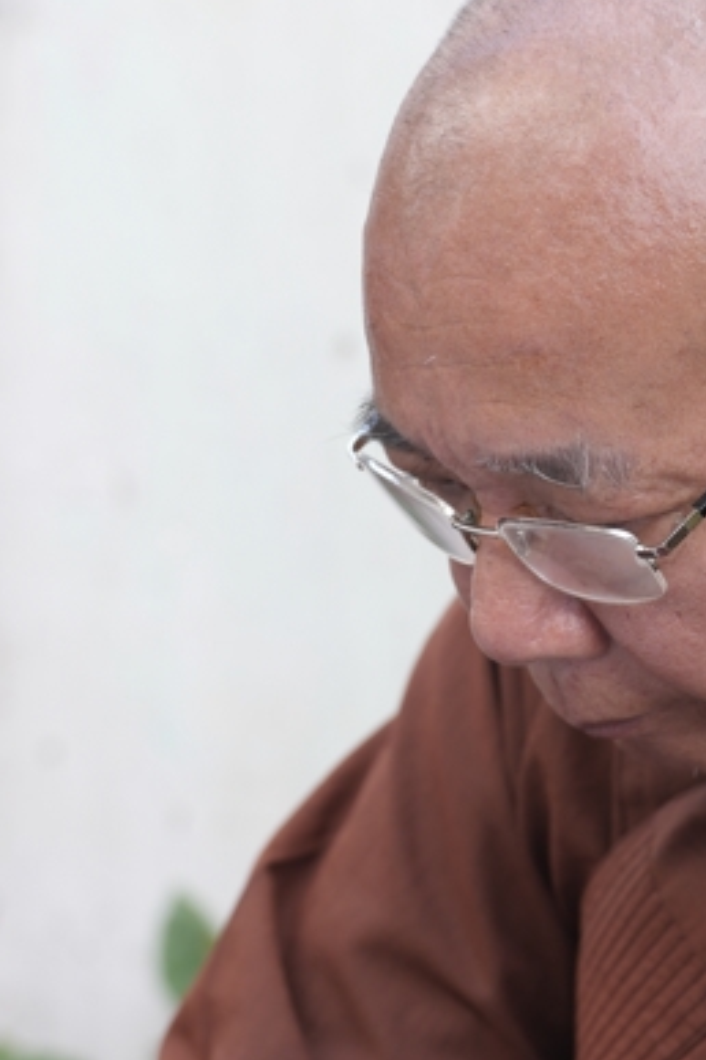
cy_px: 768
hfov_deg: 6.0
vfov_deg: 9.0
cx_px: 424
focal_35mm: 229
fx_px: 6736
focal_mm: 91
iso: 125
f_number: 4
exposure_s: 1/80
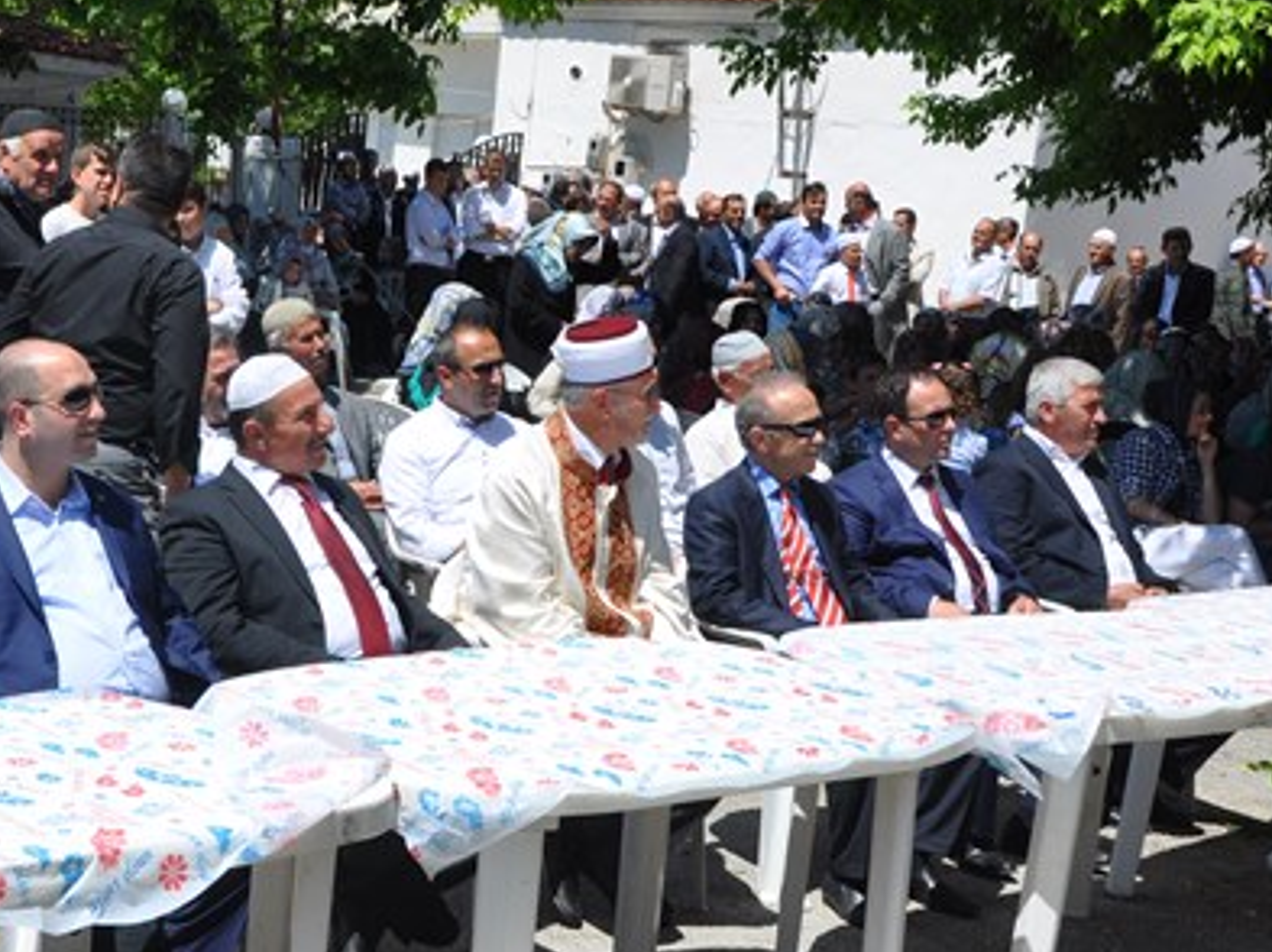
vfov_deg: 23.6
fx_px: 2276
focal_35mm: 62
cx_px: 298
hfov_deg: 30.6
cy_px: 463
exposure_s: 1/400
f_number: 10
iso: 200
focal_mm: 22
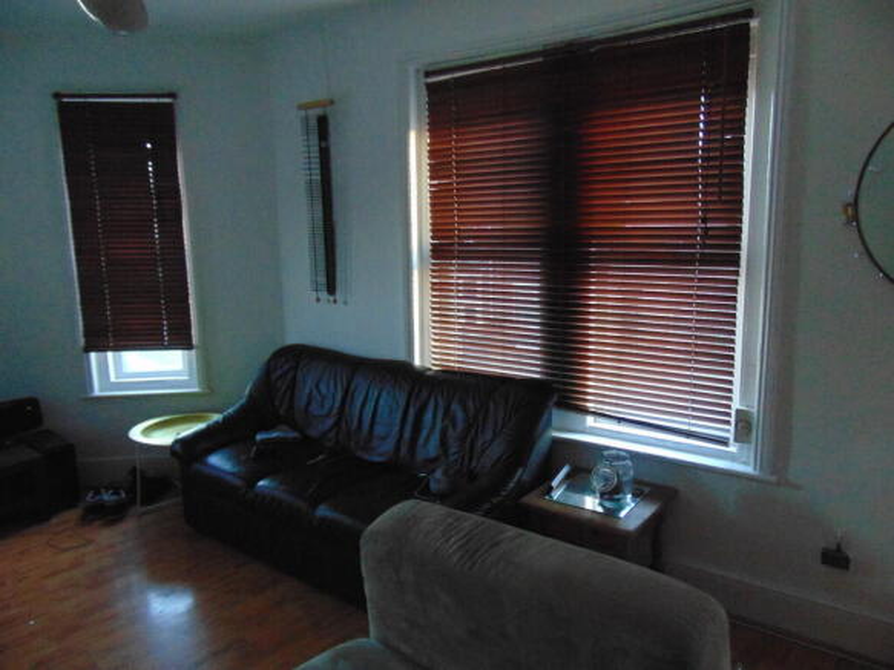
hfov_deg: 69.4
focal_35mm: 25
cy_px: 335
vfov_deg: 54.9
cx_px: 447
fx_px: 646
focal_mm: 4.5
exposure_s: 1/10
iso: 400
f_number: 3
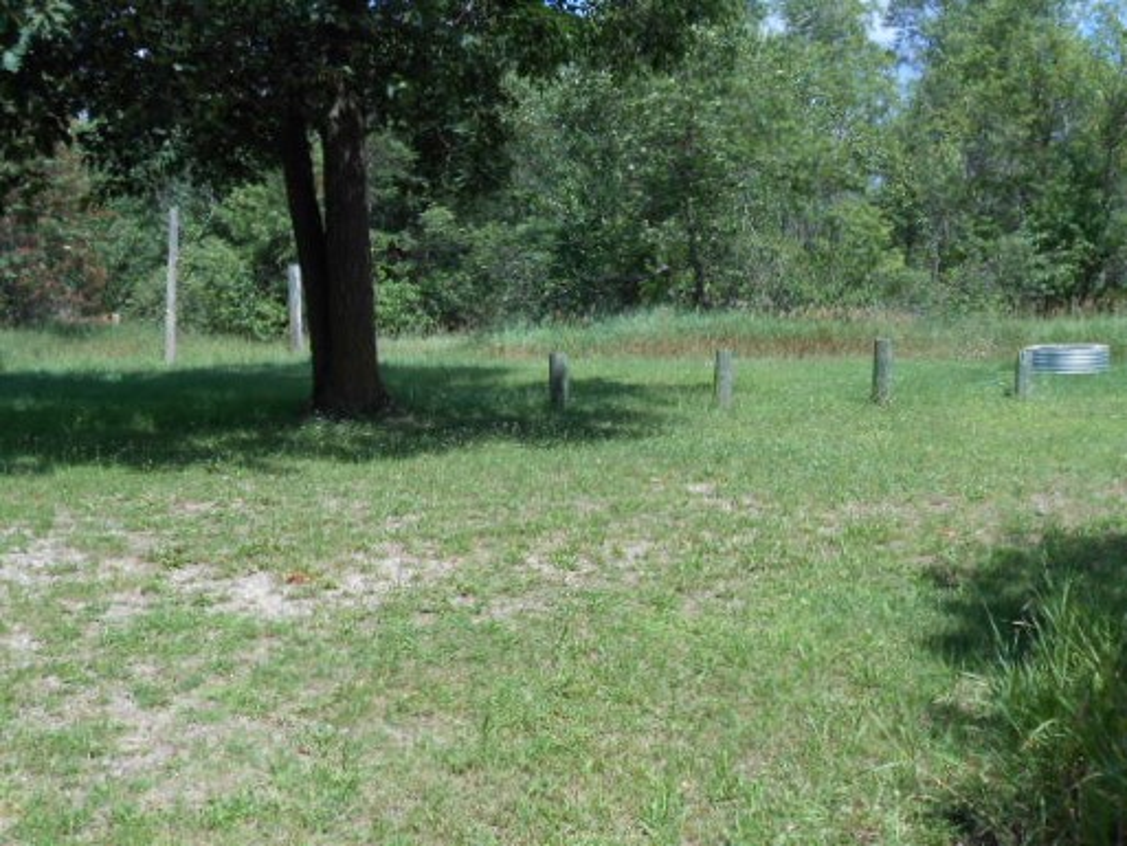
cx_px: 564
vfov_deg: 32.9
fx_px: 1433
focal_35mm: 44
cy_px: 423
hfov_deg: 42.9
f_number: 4.5
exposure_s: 1/320
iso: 80
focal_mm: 7.8
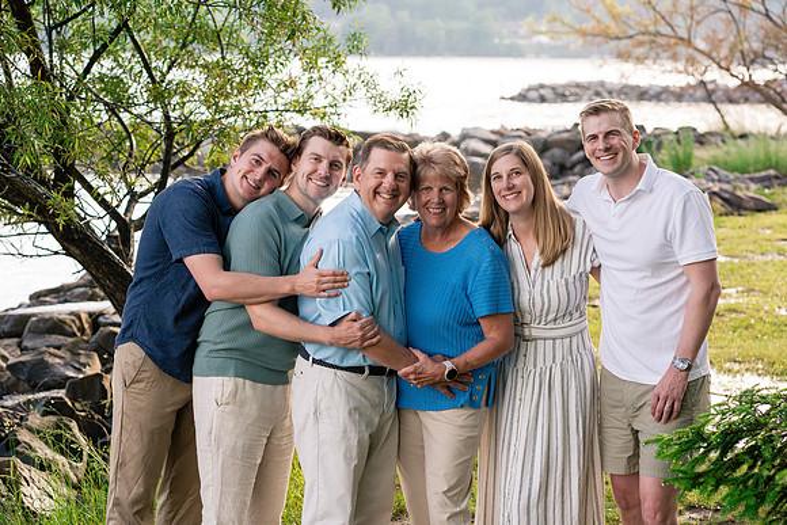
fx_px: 2000
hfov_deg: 22.3
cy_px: 274
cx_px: 369
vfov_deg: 15.0
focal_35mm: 91
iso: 800
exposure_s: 1/640
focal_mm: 85
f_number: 5
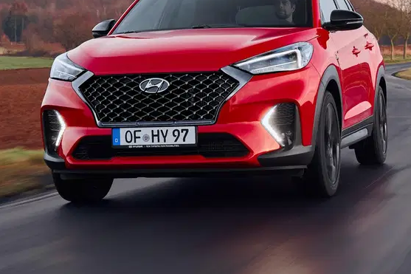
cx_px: 277
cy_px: 18
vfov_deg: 13.9
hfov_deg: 21.0
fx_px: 1107
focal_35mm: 97
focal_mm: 45
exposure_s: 1/40
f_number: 7.1
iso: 400
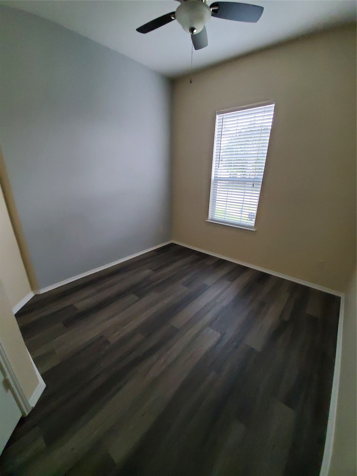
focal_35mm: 13
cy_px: 238
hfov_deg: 89.9
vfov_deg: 106.2
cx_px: 178
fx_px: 179
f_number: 2.2
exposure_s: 1/59
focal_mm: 1.8
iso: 640
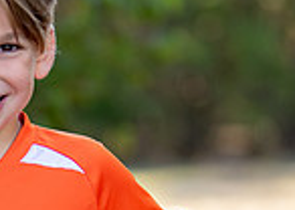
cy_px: 248
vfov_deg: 6.1
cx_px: 17
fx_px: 1959
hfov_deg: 8.6
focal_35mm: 234
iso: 100
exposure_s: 1/1000
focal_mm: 50
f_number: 1.2
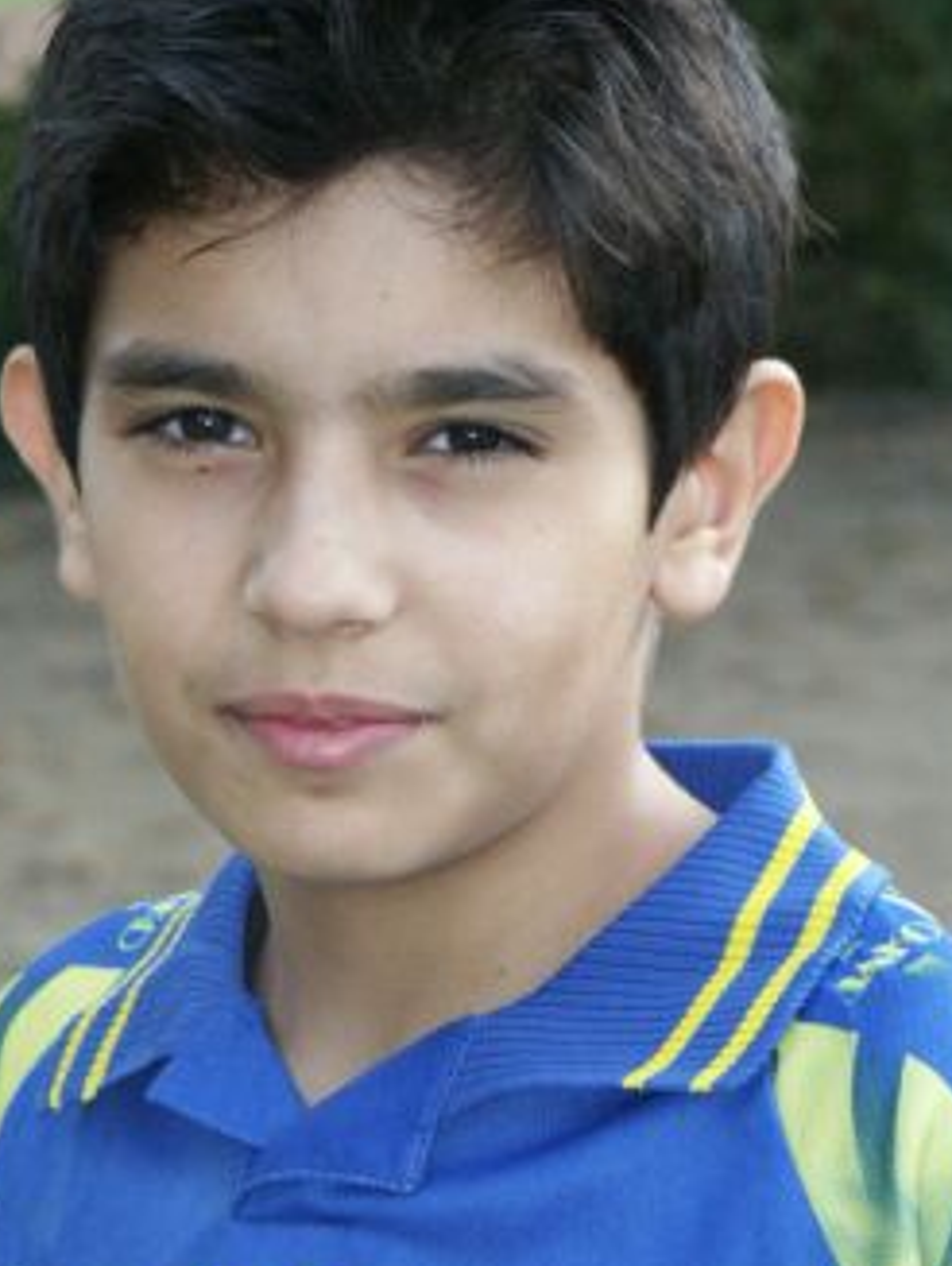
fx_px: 9479
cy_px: 621
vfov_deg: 7.6
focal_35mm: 259
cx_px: 283
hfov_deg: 5.7
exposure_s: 1/250
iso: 200
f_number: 4.5
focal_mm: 40.18
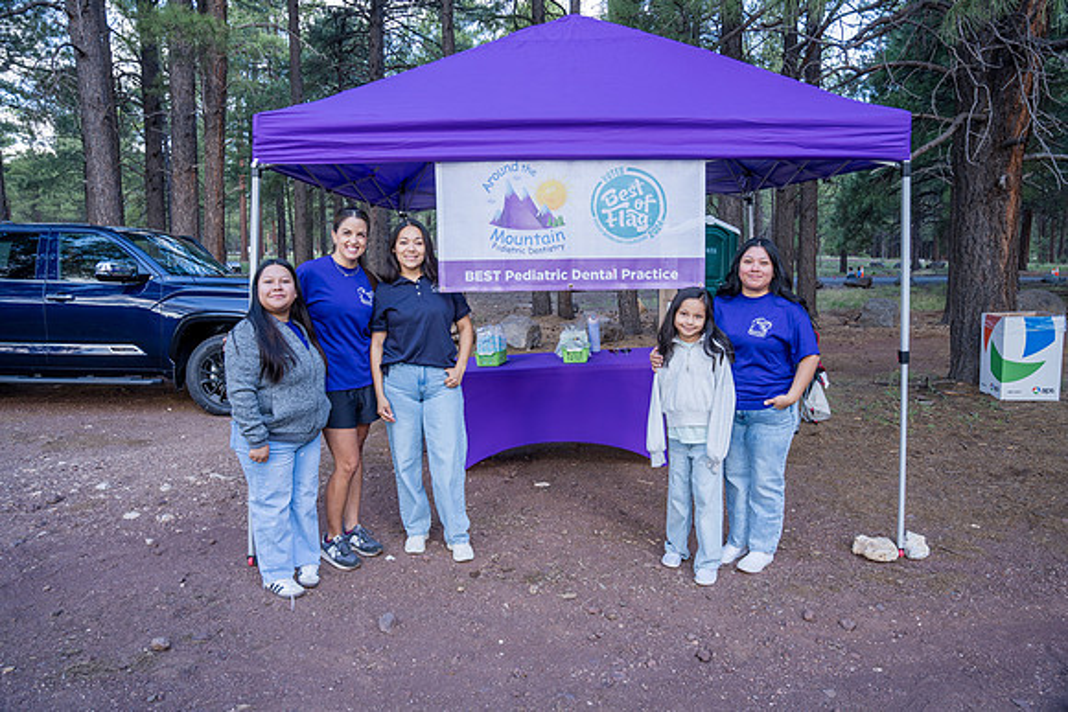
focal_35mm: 24
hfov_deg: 73.7
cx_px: 534
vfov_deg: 53.2
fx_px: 712
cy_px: 356
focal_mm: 24
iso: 200
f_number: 5
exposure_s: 1/60
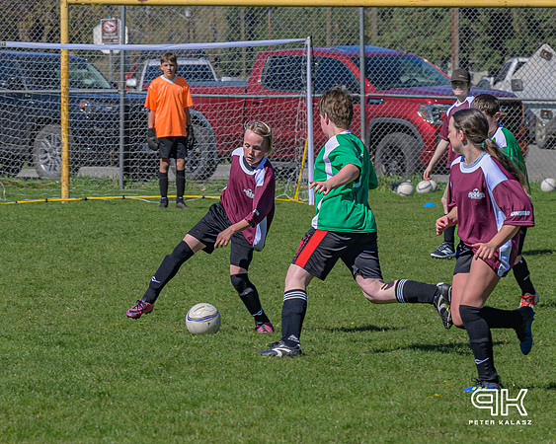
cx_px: 158
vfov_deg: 5.4
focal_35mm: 285
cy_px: 205
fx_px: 4691
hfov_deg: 6.8
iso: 140
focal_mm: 120
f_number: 6.3
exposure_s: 1/500
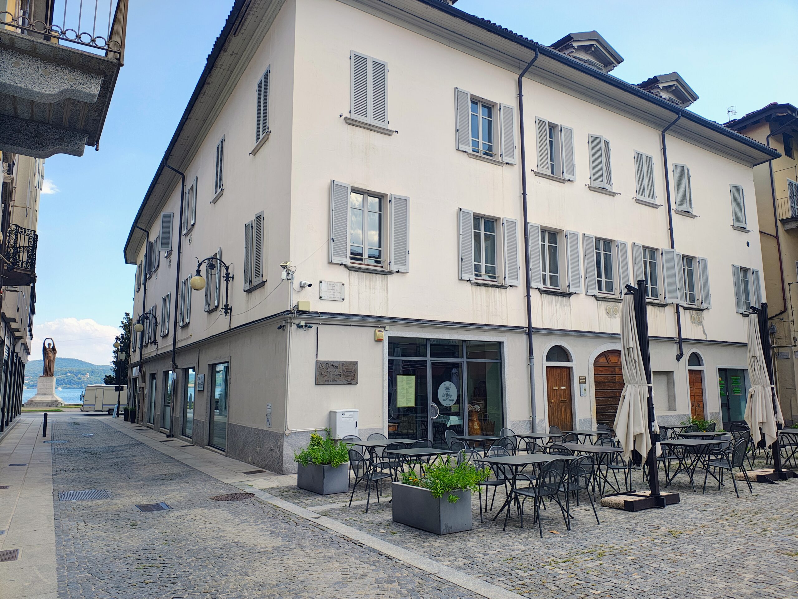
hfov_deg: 69.4
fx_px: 576
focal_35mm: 25
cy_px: 300
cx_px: 399
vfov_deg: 54.9
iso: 100
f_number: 1.4
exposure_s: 1/544
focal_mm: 5.89
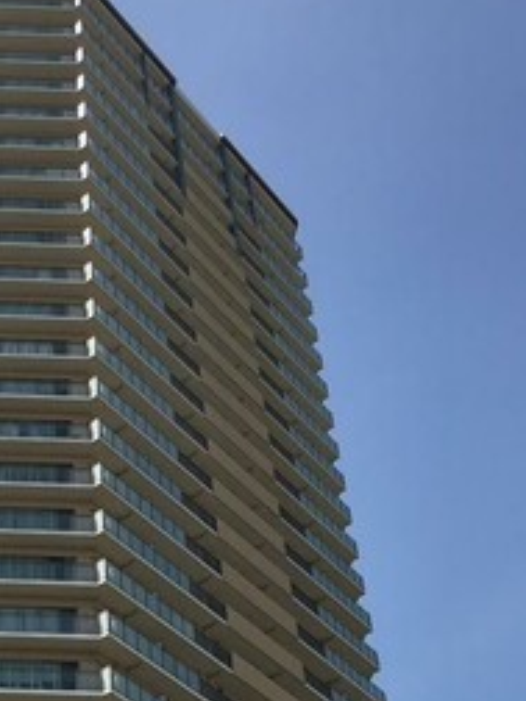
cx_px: -19
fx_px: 1256
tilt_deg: +34.8
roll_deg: -3.6
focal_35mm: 62
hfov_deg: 22.6
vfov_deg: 29.5
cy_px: 668
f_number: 2.2
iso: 25
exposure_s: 1/1923
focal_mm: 4.15
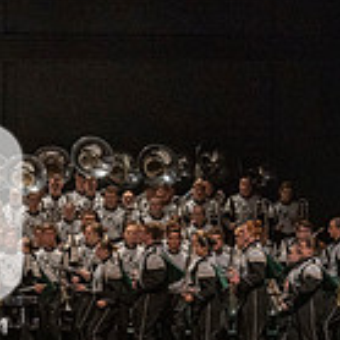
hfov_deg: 8.6
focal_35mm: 199
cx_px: -161
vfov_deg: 8.8
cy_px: 238
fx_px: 2211
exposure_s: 1/500
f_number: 4
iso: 2500
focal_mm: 56
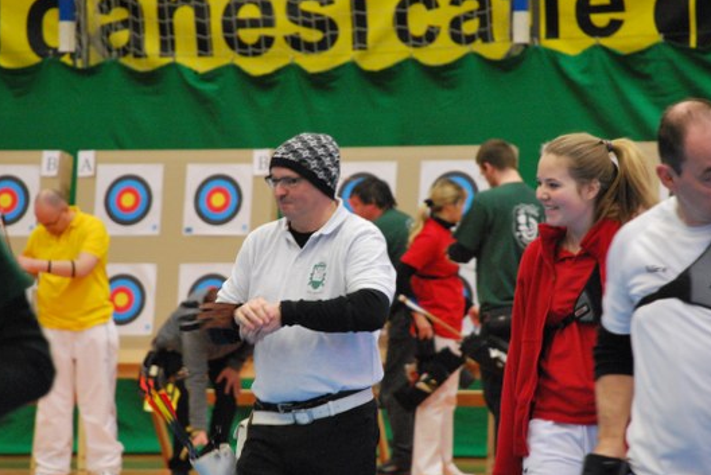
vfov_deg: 5.6
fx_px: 4855
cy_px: 250
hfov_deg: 8.4
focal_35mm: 246
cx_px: 329
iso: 1600
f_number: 5.6
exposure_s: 1/50
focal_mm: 135
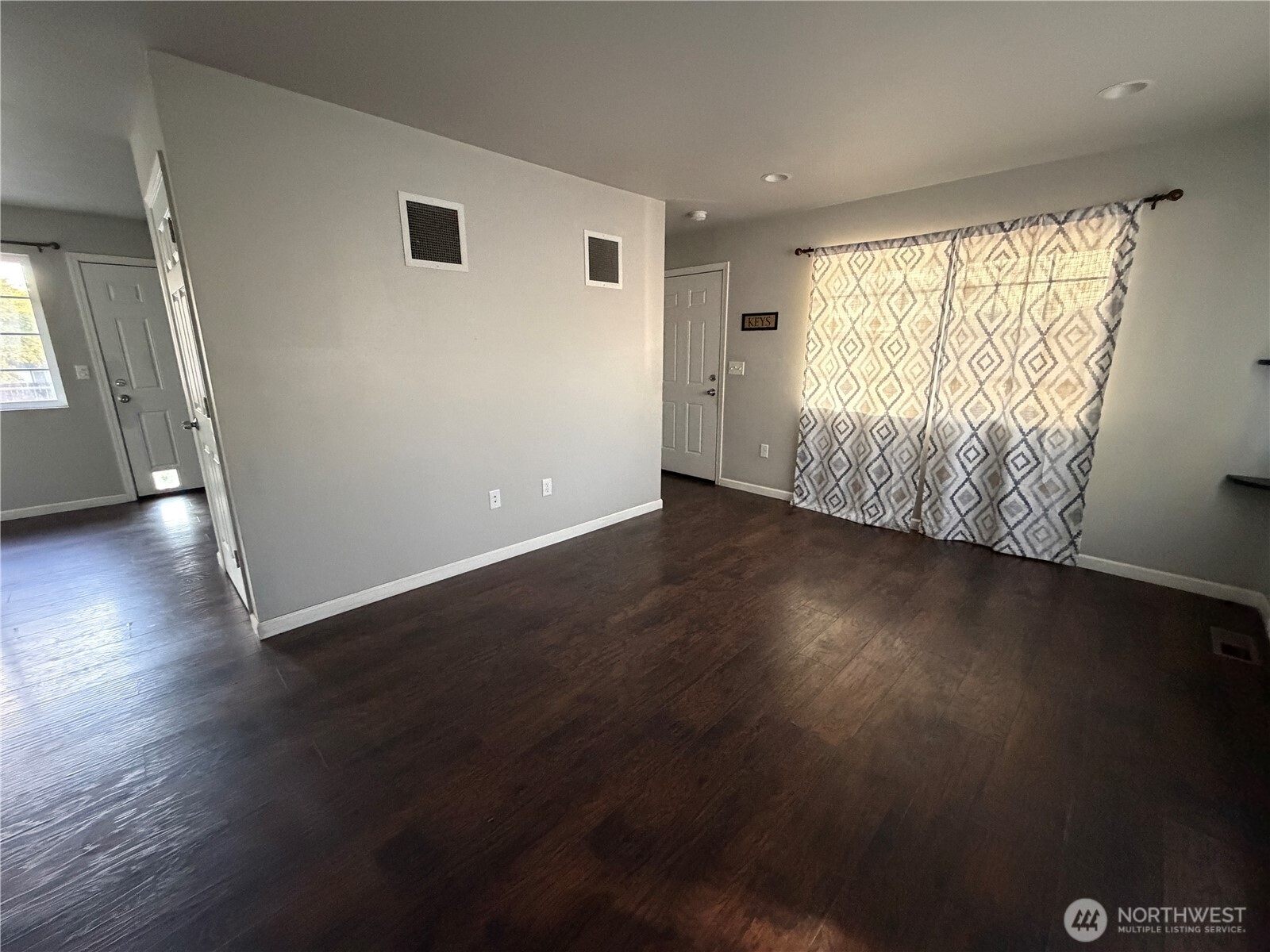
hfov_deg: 102.1
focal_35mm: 14
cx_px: 635
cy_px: 476
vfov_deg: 85.7
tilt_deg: -13.6
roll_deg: +0.2
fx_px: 514
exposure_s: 1/60
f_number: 2.2
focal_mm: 2.22
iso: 1250
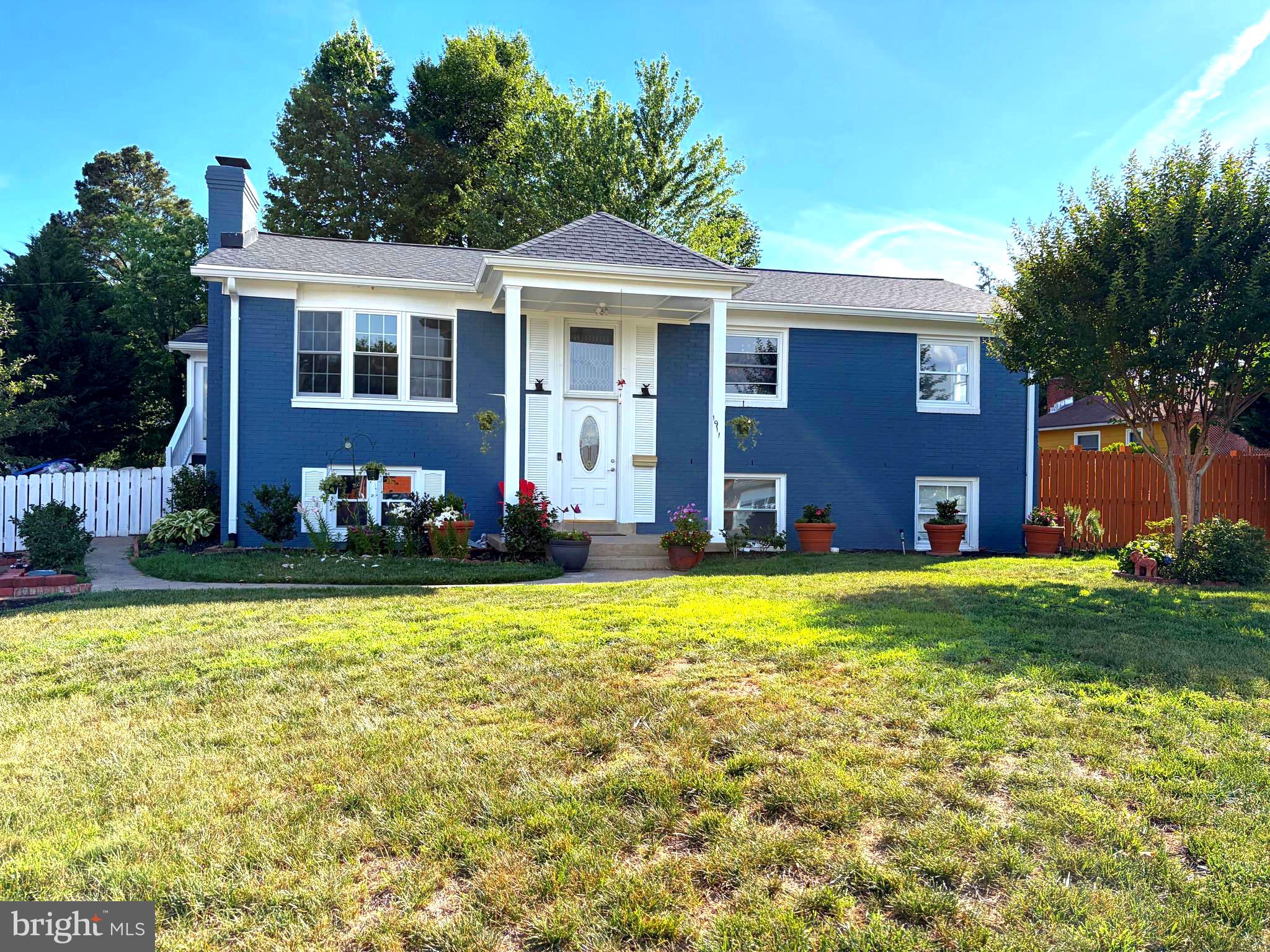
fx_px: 954
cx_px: 635
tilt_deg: +1.1
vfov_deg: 53.1
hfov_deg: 67.3
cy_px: 476
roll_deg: +1.0
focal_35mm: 26
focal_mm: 5.96
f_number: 1.6
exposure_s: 1/2283
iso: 64
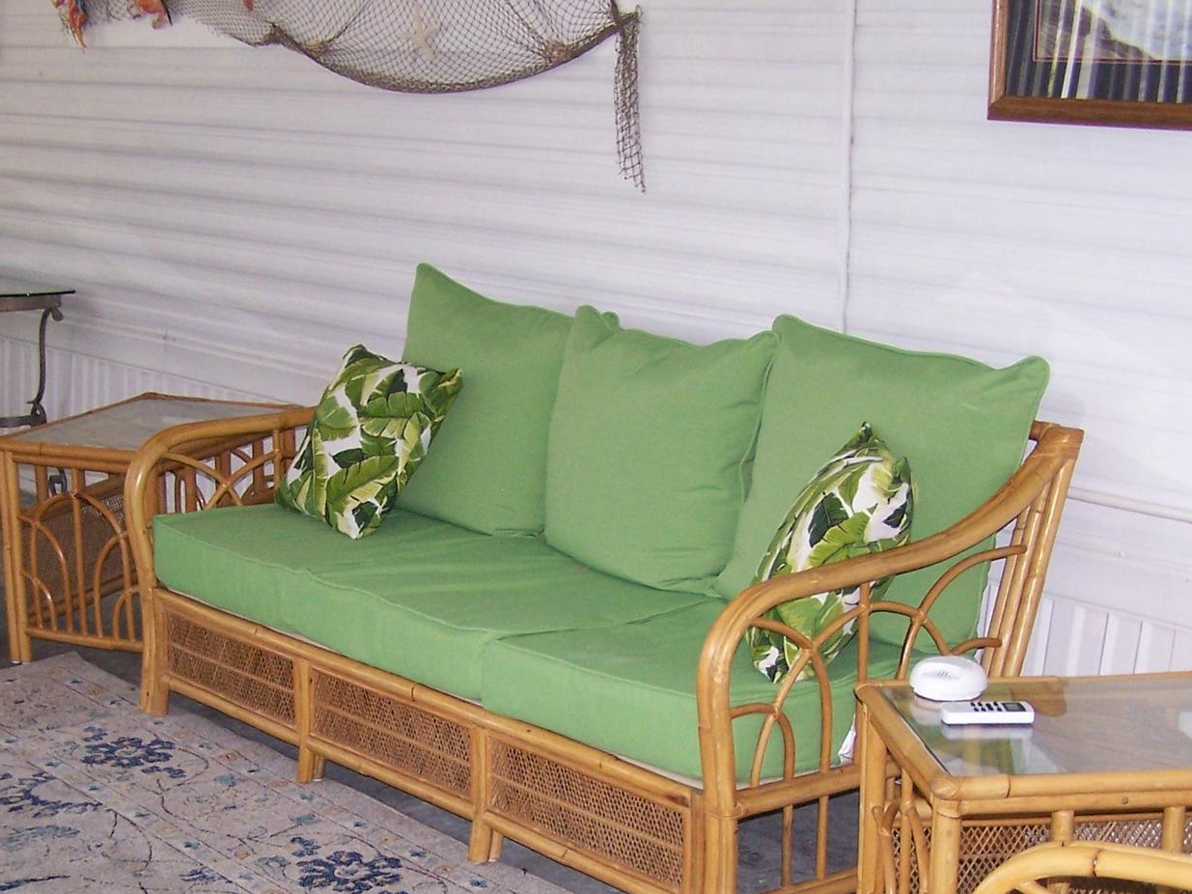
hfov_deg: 30.7
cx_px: 518
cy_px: 736
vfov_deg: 22.9
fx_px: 2169
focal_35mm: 63
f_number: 2.8
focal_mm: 6.3
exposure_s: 1/60
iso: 140
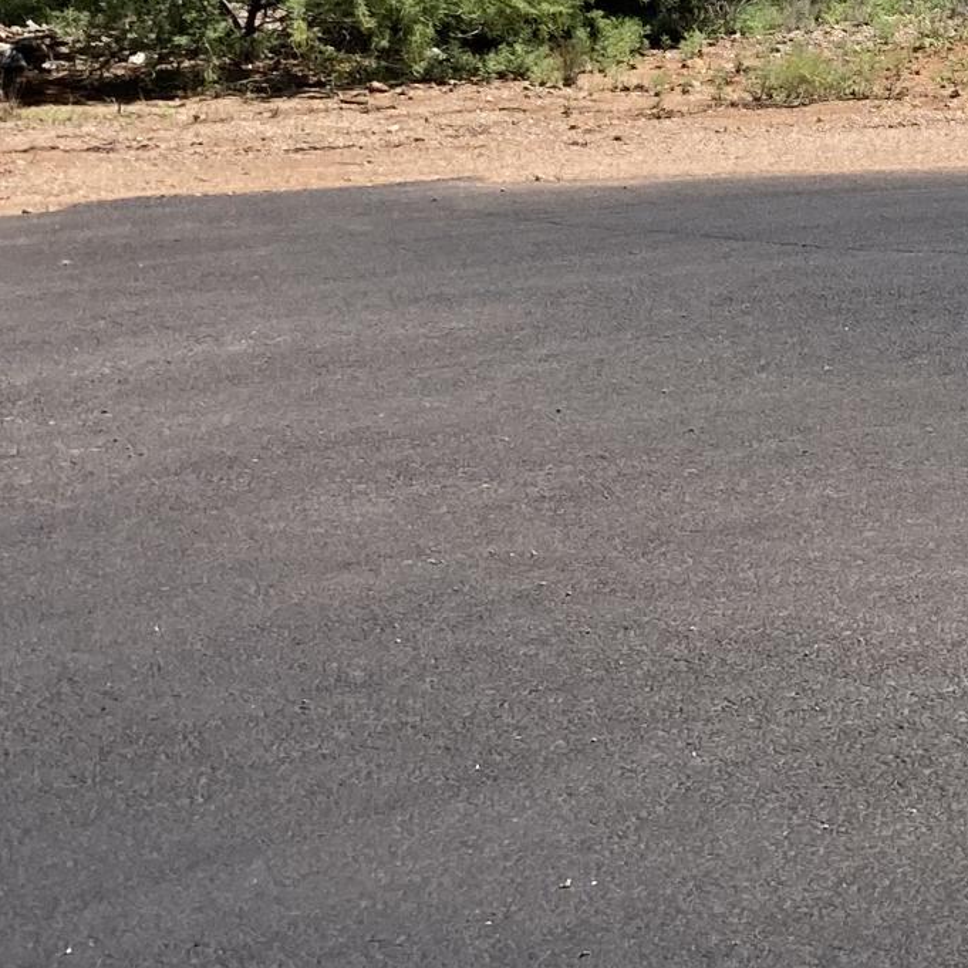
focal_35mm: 109
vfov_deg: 15.8
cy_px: 112
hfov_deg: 15.1
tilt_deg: -6.9
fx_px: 3448
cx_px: 1335
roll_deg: -3.9
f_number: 1.8
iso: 20
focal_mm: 3.99
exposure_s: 1/2000
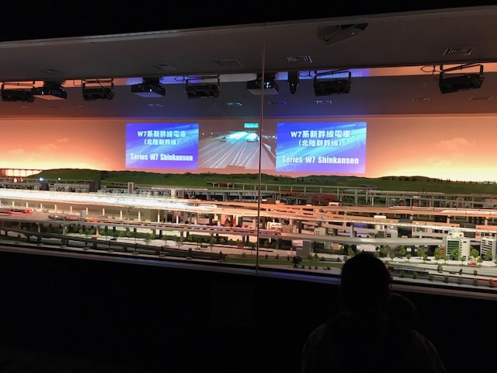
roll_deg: -1.6
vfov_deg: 49.7
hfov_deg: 63.4
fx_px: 402
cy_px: 186
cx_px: 248
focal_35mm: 28
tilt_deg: -0.3
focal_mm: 3.99
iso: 100
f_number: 1.8
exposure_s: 1/12
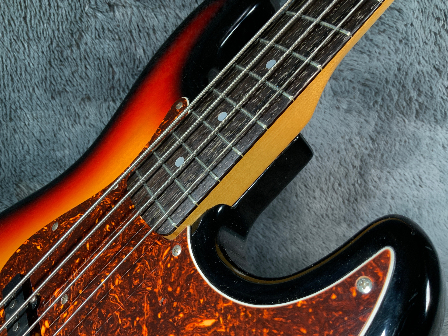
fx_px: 375
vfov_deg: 48.2
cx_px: 224
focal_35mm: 29
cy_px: 168
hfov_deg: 61.7
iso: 64
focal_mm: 3
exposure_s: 1/104
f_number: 1.8
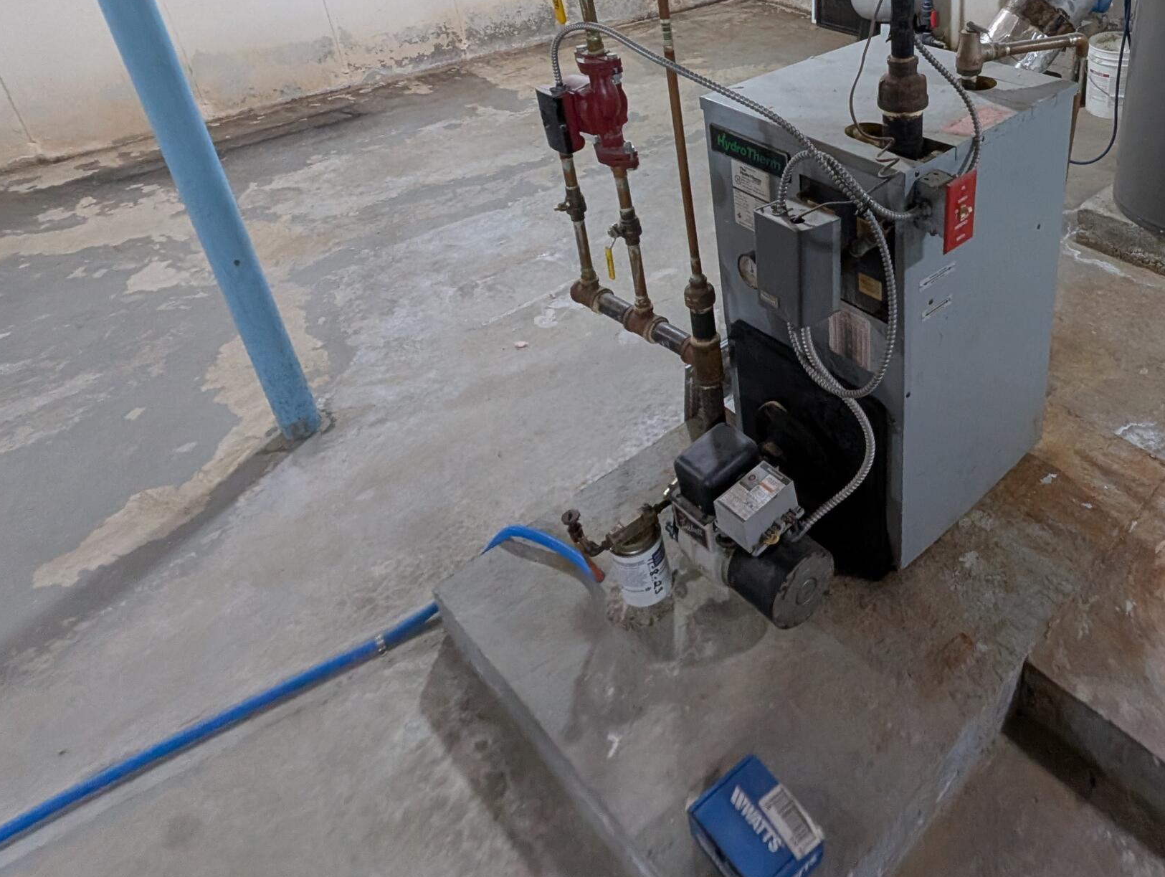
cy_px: 198
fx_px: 809
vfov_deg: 53.8
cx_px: 865
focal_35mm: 24
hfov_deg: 67.3
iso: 370
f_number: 2.2
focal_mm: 1.95
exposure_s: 1/111
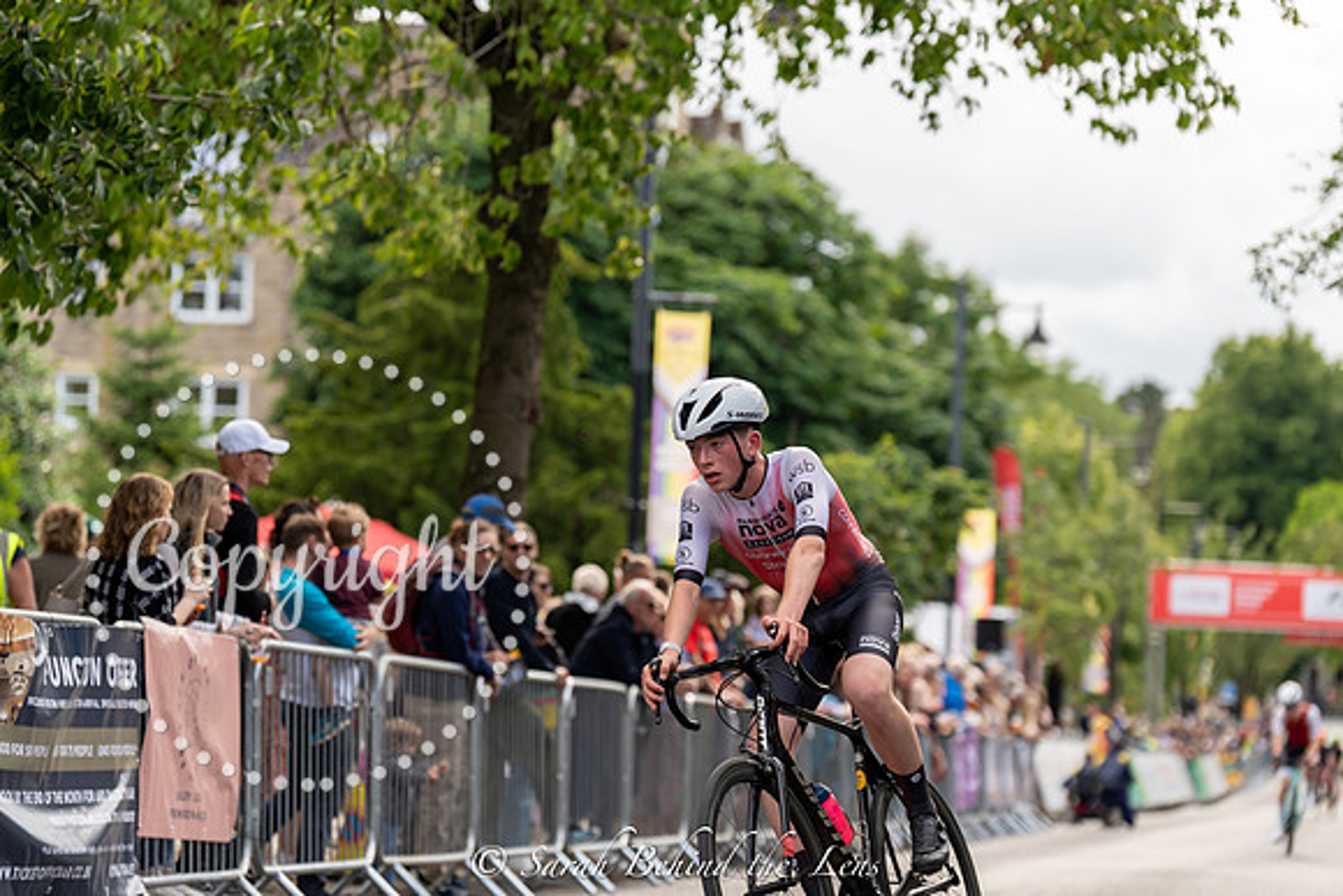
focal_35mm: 128
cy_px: 448
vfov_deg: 10.7
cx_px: 672
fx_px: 4776
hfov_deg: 16.0
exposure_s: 1/1000
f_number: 3.2
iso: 400
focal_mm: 128
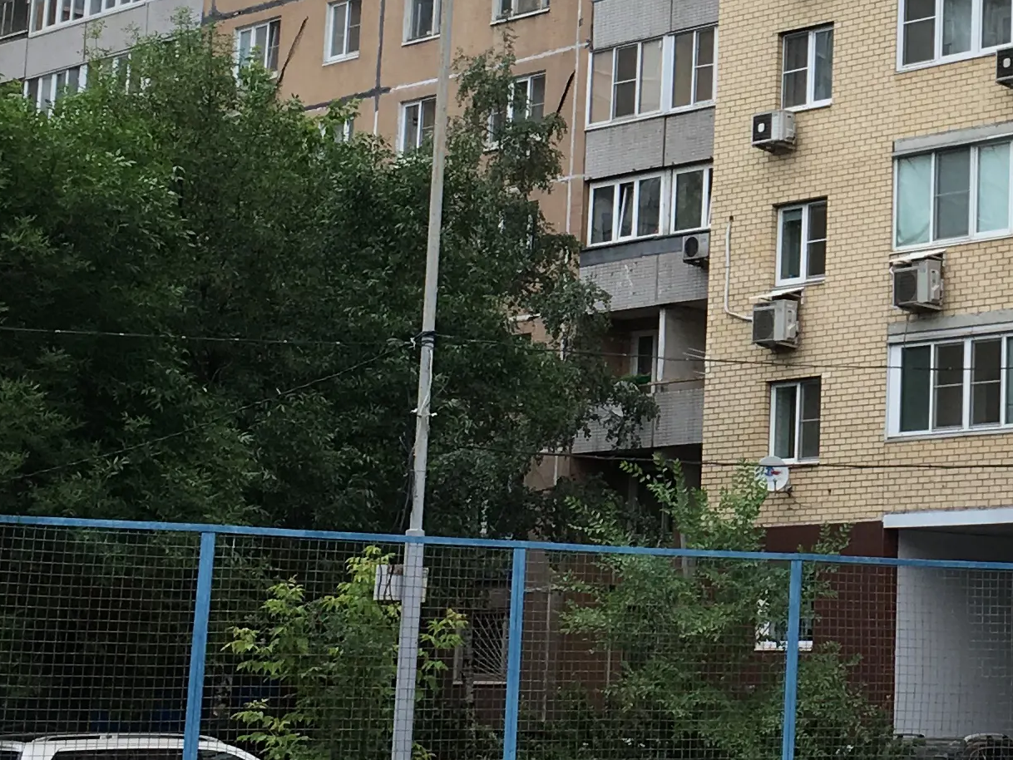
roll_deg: -1.6
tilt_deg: +9.8
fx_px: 2810
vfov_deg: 15.3
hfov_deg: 19.6
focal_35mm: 96
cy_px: 152
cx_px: 1097
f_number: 2.2
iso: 25
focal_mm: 4.15
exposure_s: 1/118
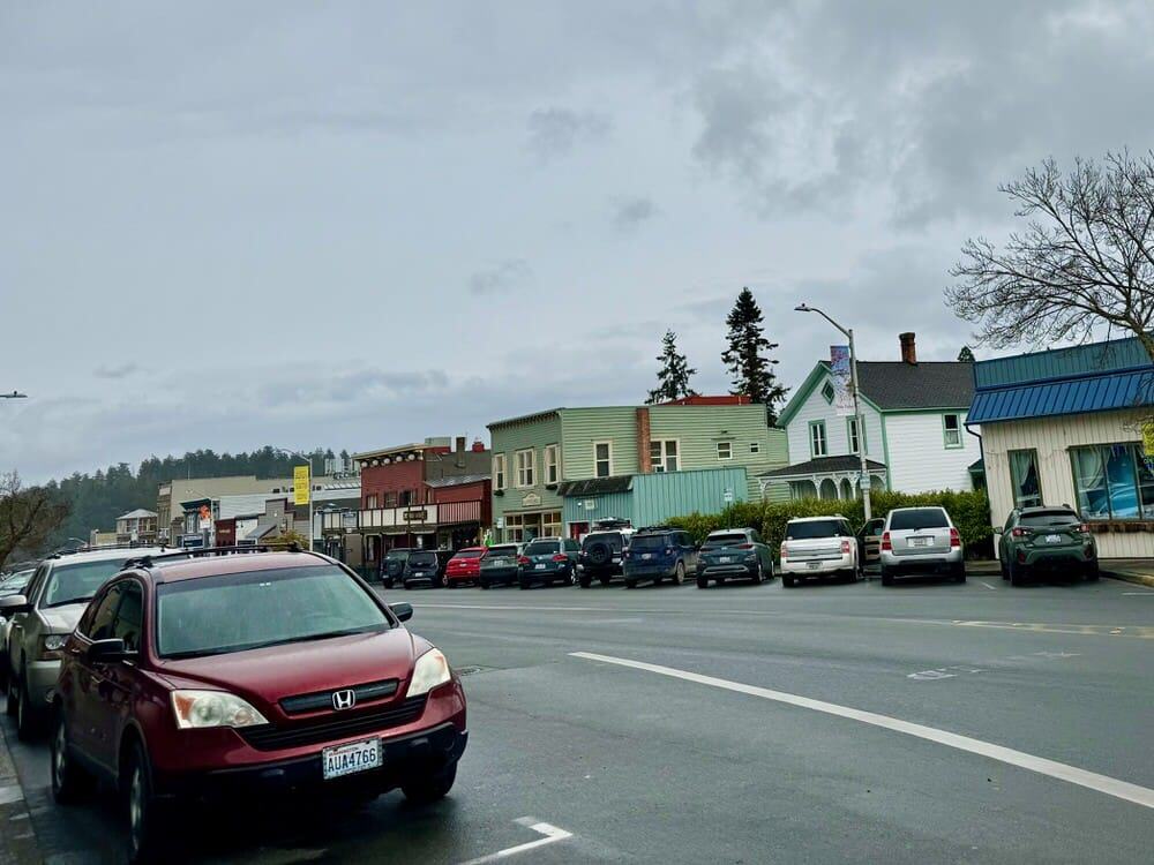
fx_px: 800
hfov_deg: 71.6
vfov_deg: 56.8
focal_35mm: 24
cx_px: 577
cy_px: 432
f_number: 1.78
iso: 80
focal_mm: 6.86
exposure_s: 1/9009
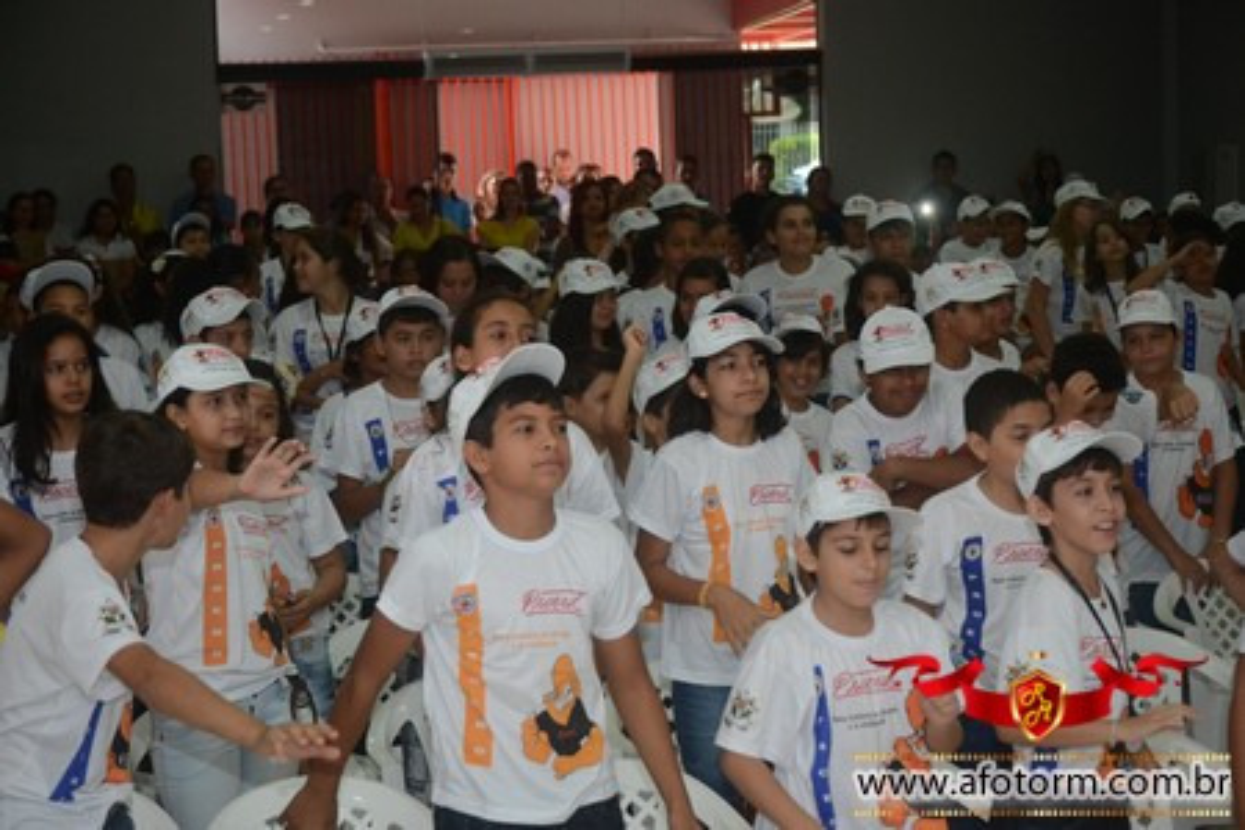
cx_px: 622
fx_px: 3009
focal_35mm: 87
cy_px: 415
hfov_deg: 23.4
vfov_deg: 15.7
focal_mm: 58
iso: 1600
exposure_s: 1/125
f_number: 5
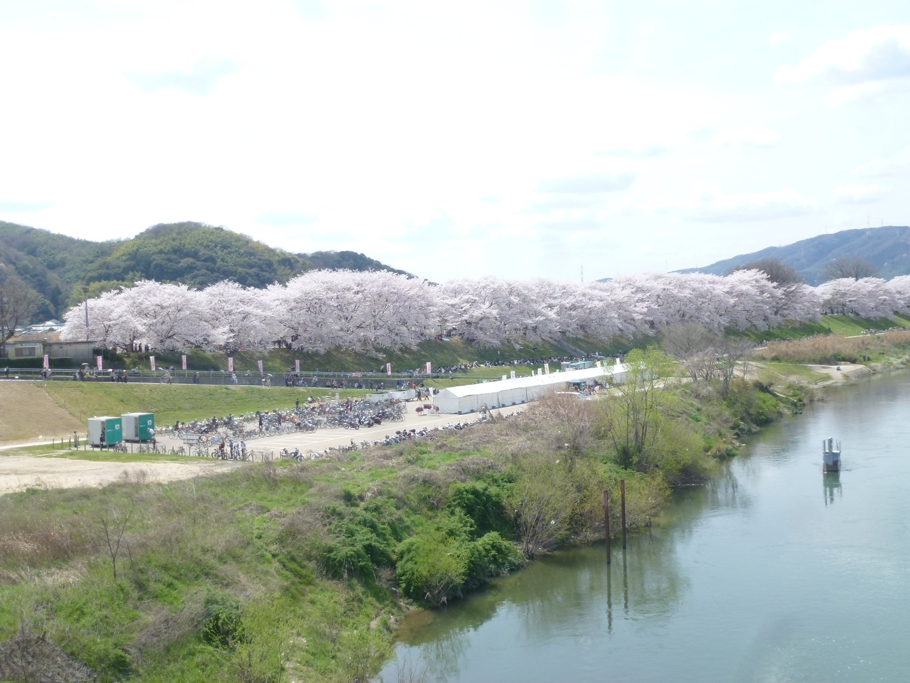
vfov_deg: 35.1
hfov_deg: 45.8
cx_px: 455
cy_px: 342
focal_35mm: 41
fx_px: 1078
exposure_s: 1/640
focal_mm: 7.4
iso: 100
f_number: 3.9
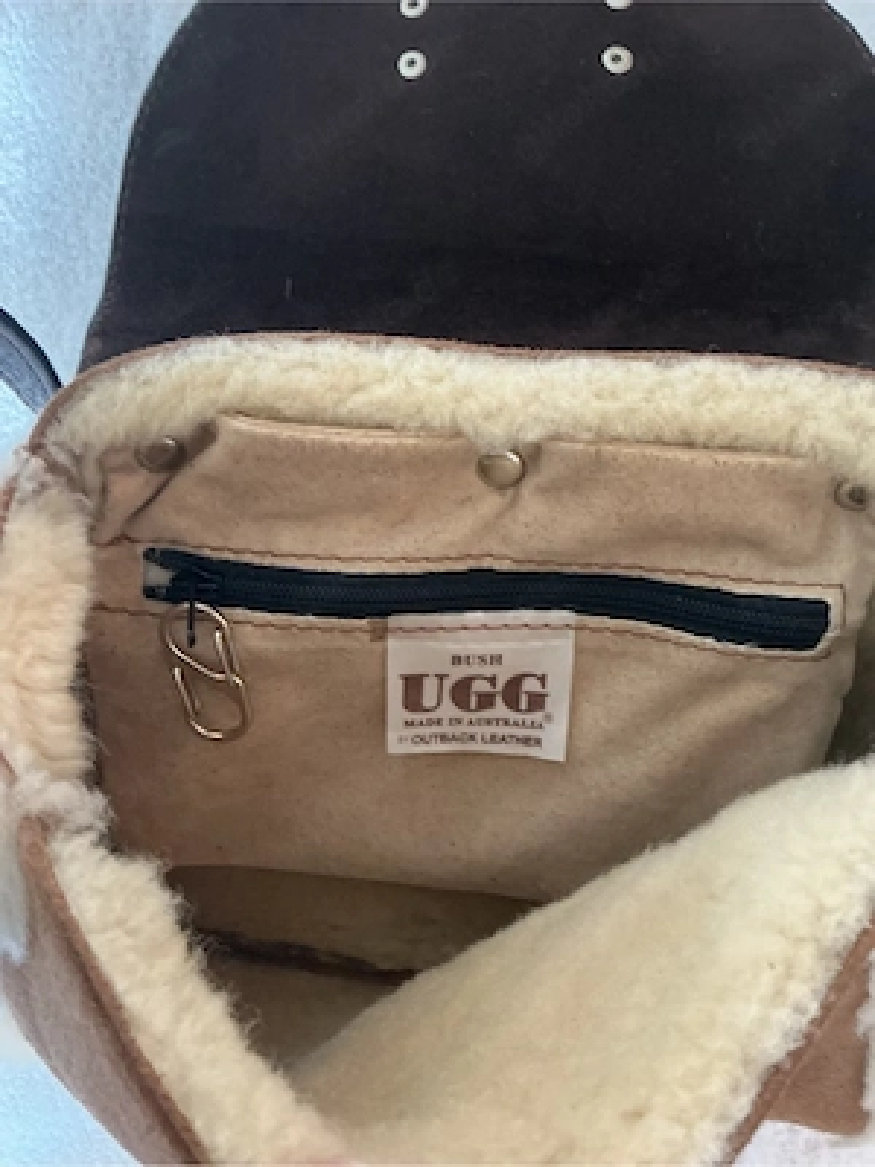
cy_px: 584
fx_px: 977
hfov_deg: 48.2
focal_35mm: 29
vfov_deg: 61.7
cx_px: 438
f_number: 1.8
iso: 320
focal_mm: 3
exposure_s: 1/25
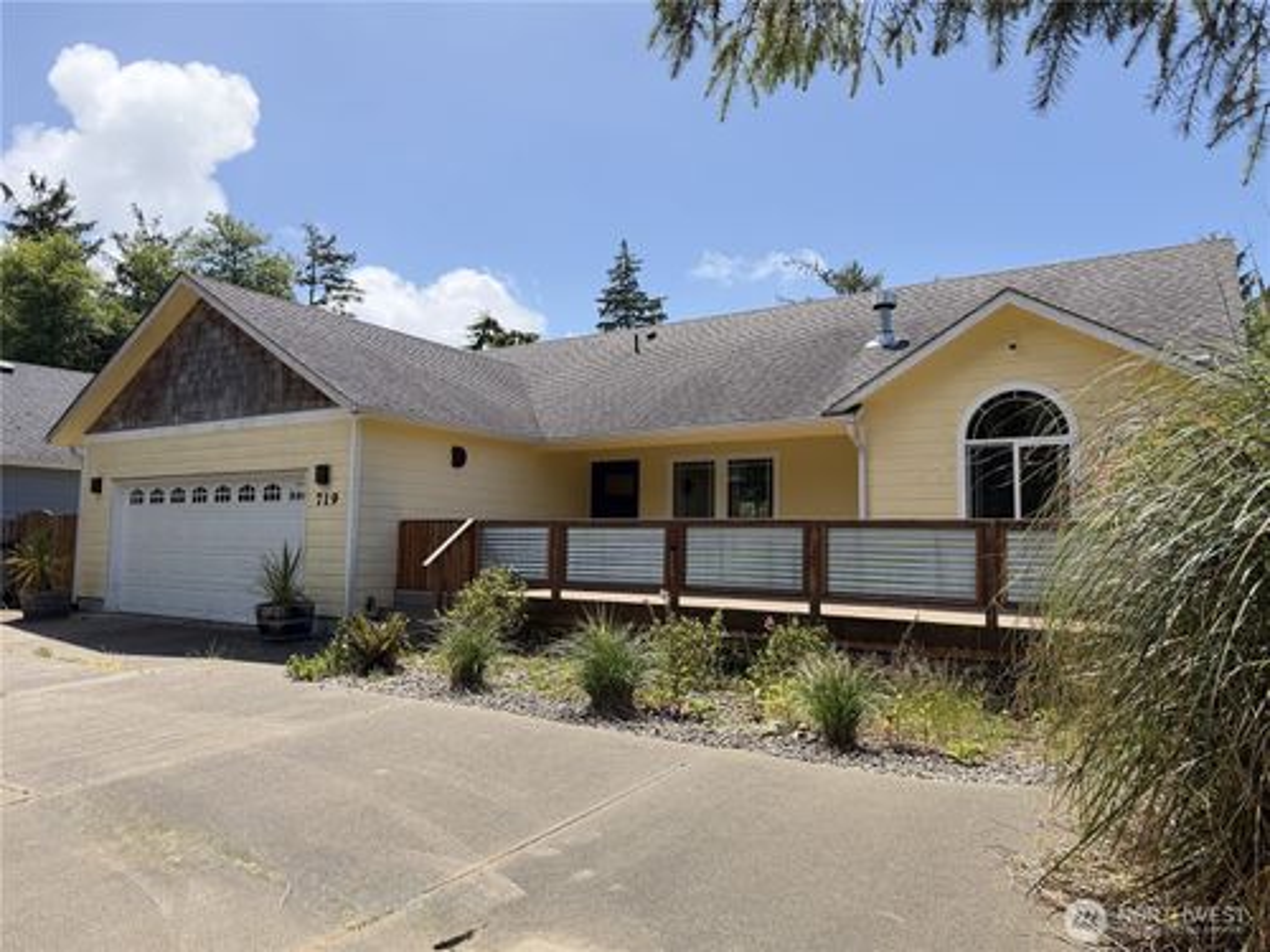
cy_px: 476
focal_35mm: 24
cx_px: 635
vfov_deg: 56.8
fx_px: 881
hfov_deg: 71.6
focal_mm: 6.76
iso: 125
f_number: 1.78
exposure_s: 1/3953
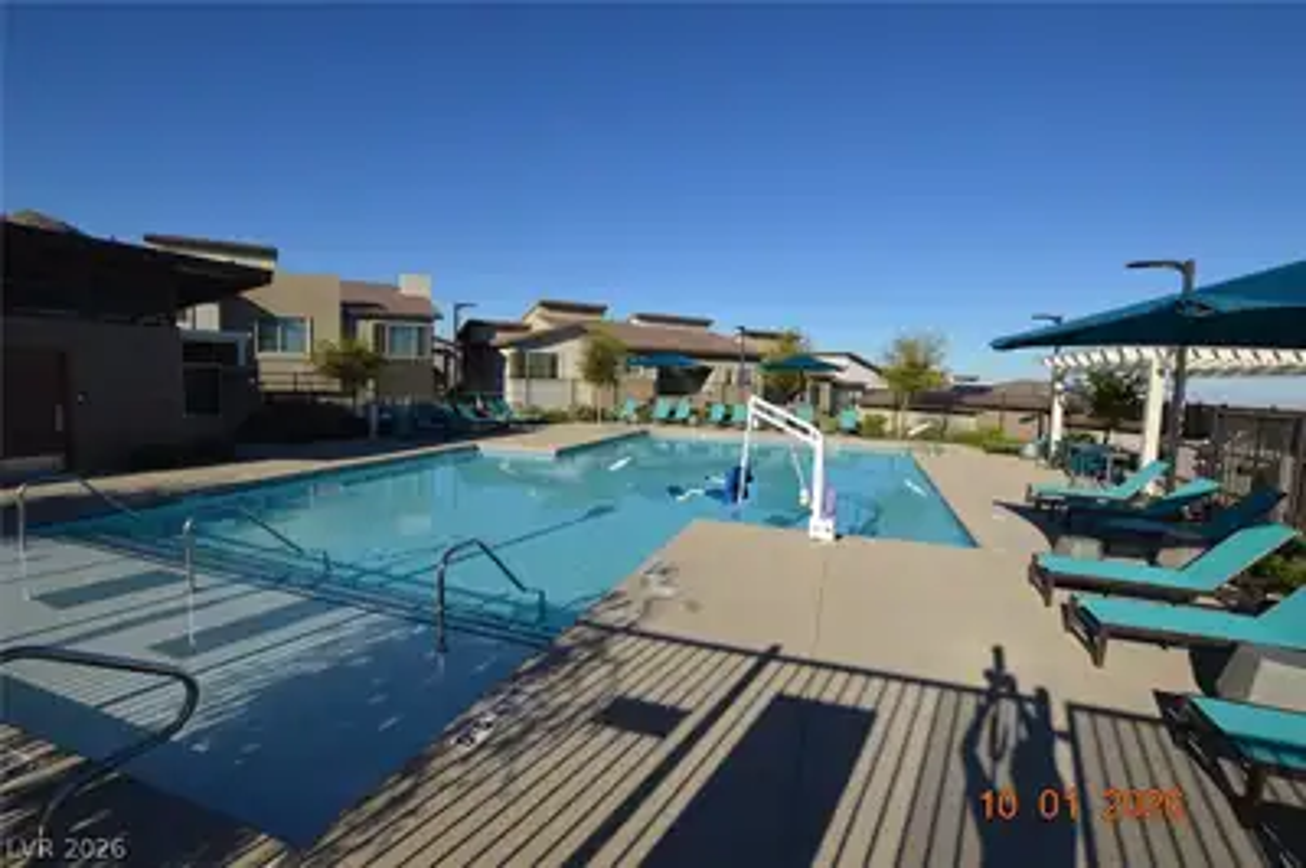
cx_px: 653
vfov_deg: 77.2
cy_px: 434
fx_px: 544
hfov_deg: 100.4
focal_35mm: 15
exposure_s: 1/200
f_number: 10
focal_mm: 10
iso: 100
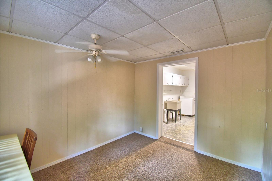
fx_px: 113
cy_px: 90
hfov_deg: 100.4
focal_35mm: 15
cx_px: 136
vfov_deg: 77.3
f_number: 4.5
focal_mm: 10
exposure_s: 1/30
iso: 640
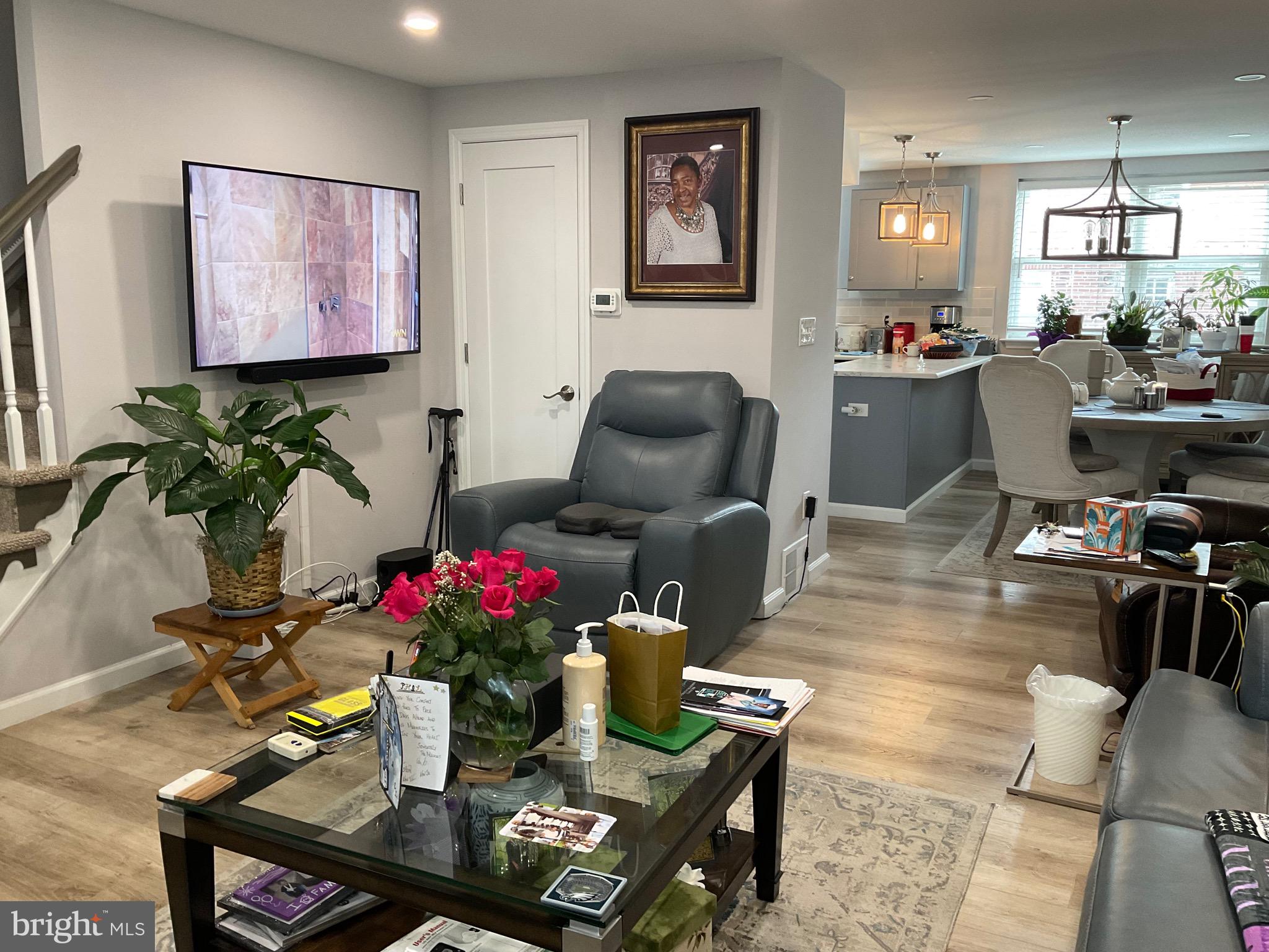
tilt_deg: -11.0
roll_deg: -0.8
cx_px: 634
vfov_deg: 48.2
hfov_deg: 61.7
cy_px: 476
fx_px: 1063
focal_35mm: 29
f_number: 1.8
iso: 100
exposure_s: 1/60
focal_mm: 3
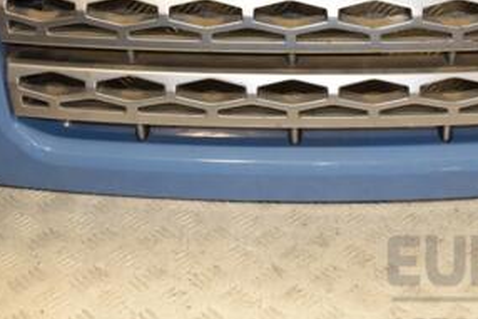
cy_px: 38
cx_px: 356
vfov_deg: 20.3
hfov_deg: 30.0
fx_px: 877
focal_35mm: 66
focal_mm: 21
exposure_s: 1/200
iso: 800
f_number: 5.6
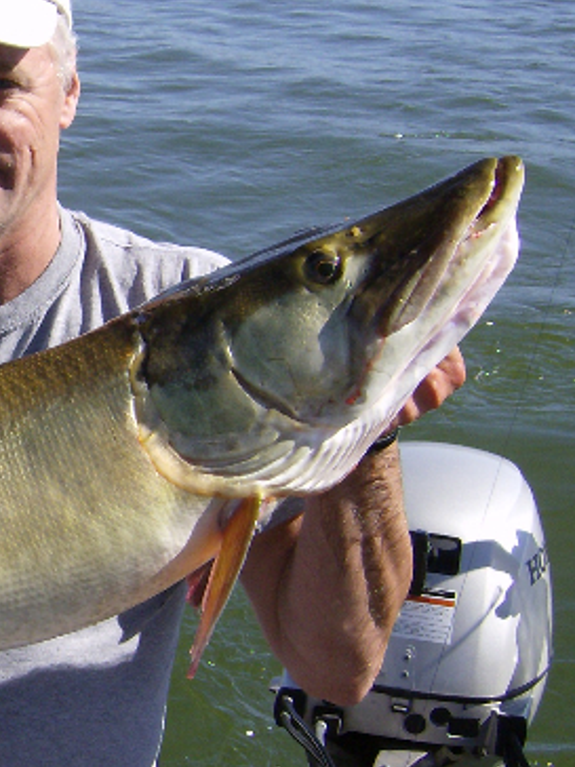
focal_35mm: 79
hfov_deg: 17.7
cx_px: -124
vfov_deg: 24.7
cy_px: 388
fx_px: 1750
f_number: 4.7
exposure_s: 1/594
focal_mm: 6
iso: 100
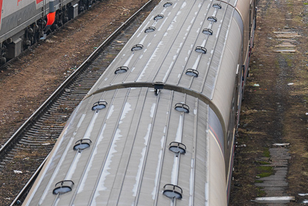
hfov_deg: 8.9
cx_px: -75
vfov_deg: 6.0
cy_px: -38
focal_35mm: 228
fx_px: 1951
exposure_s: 1/400
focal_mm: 75
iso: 400
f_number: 4
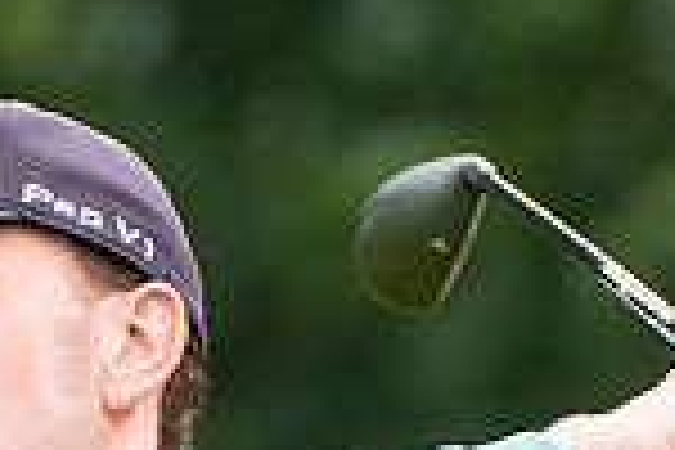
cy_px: 632
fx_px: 21767
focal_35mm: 1161
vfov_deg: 1.2
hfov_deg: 1.8
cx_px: -189
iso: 640
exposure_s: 1/1250
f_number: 4
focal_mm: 200
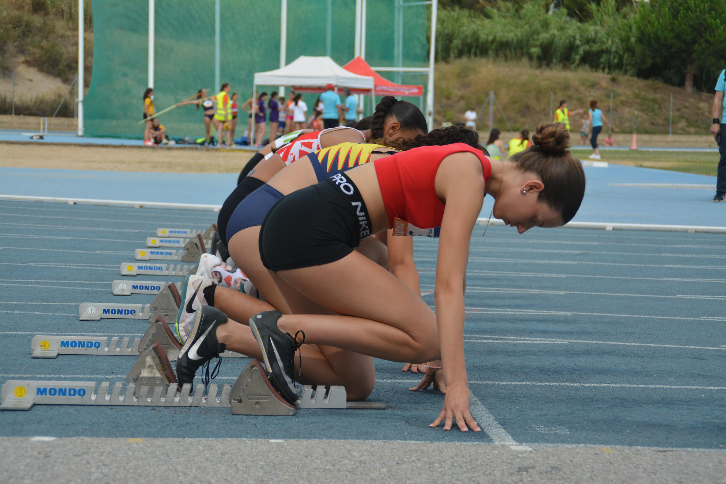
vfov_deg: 13.4
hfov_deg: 20.0
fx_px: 2057
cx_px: 363
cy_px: 242
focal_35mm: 102
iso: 400
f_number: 5.3
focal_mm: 68
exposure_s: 1/1250
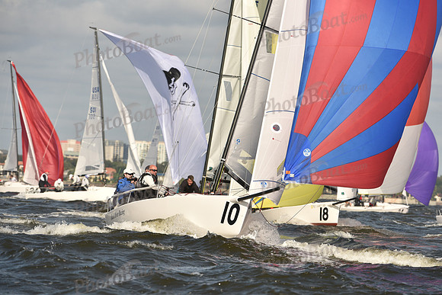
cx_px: 221
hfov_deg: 6.1
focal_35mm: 340
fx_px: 4175
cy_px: 148
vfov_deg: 4.0
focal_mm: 340
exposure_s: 1/1250
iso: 250
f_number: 8
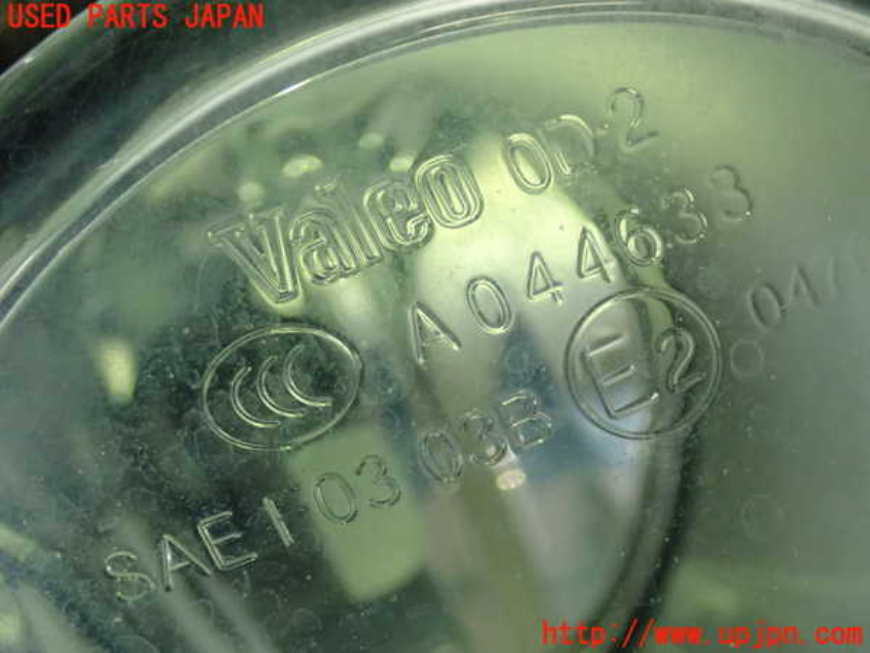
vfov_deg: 25.7
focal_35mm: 57
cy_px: 326
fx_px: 1433
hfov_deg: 33.8
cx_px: 435
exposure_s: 1/50
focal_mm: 10.29
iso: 1250
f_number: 3.5
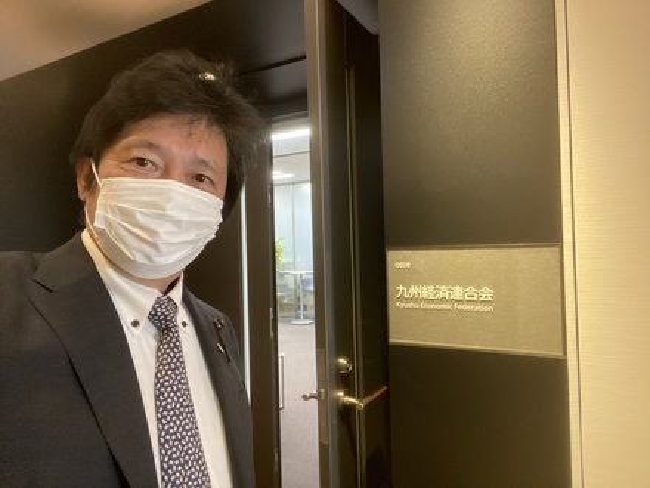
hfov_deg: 73.9
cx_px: 325
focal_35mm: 23
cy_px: 244
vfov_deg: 58.9
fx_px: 432
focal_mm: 2.71
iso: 400
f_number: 2.2
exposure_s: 1/40
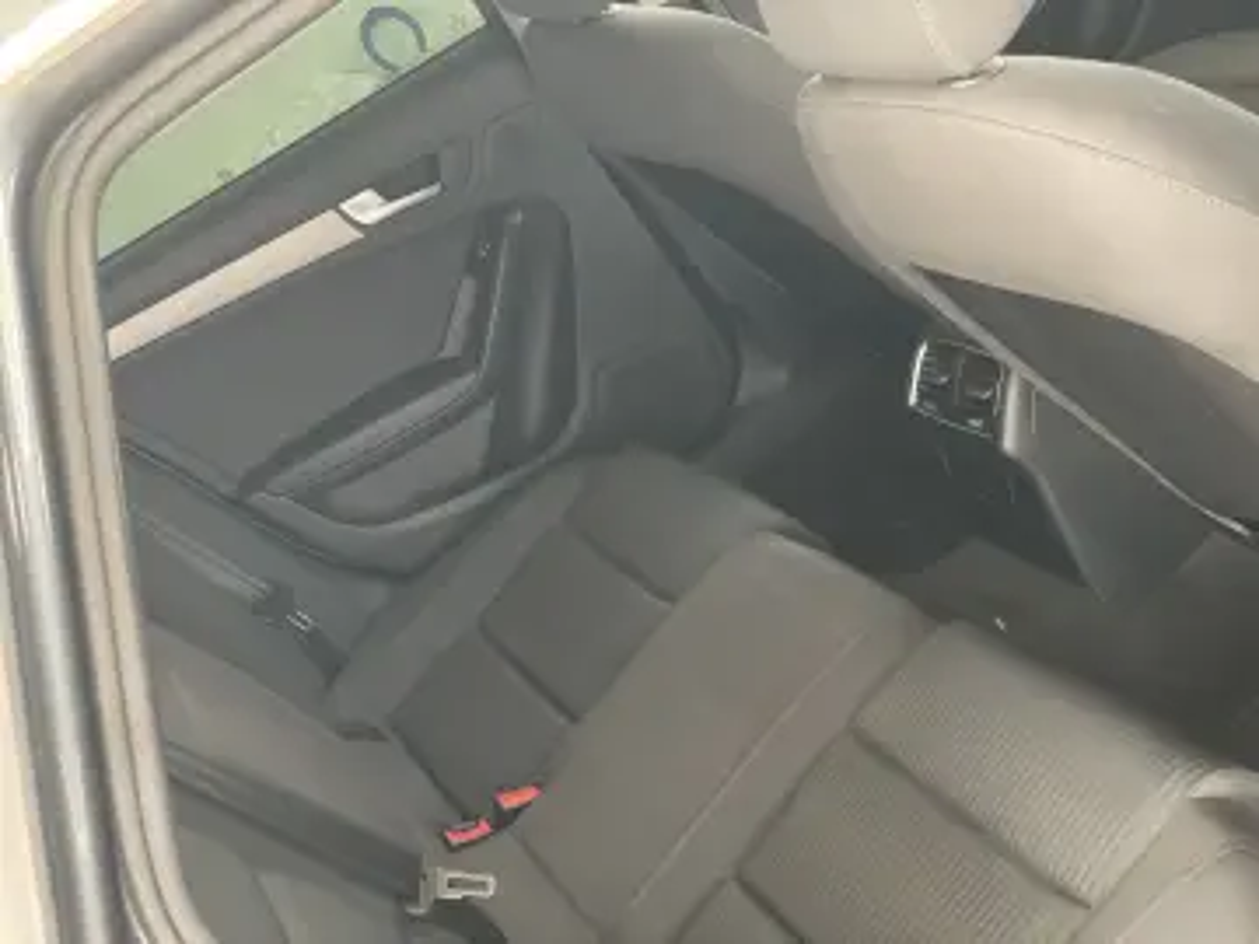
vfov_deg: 28.0
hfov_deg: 36.8
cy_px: 472
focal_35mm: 52
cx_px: 630
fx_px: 1891
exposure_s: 1/40
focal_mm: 6
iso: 400
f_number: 2
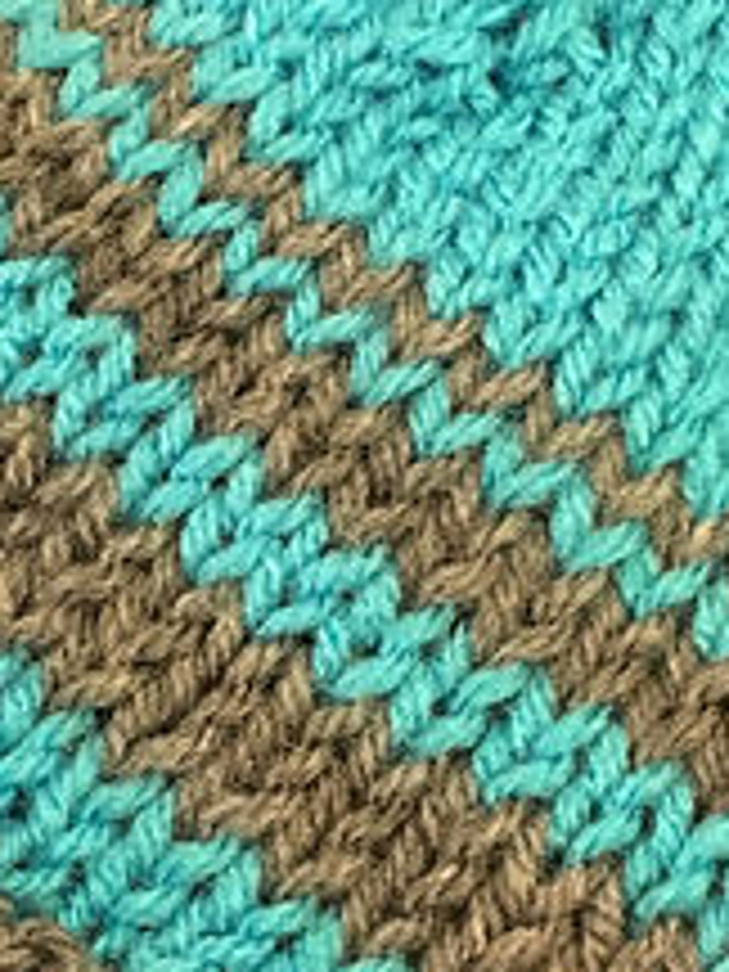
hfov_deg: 17.0
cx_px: 130
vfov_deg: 22.8
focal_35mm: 86
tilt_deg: -72.9
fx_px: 2415
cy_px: 500
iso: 320
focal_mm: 4.15
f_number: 2.2
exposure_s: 1/15
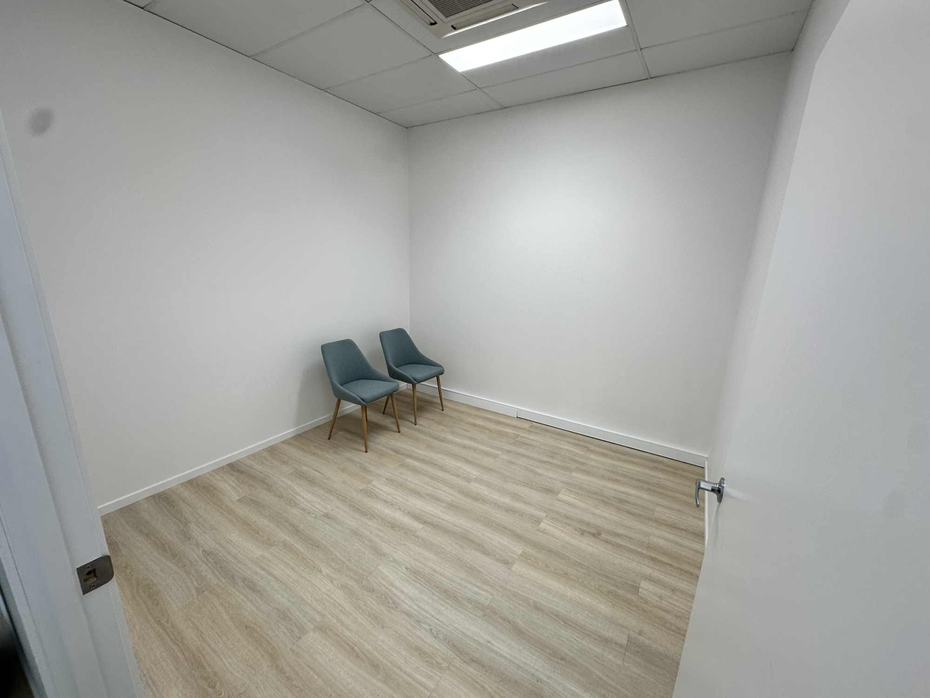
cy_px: 349
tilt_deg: -14.6
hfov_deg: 102.1
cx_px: 465
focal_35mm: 14
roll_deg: -2.1
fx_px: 376
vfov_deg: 85.7
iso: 50
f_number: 2.2
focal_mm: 2.22
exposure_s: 1/100
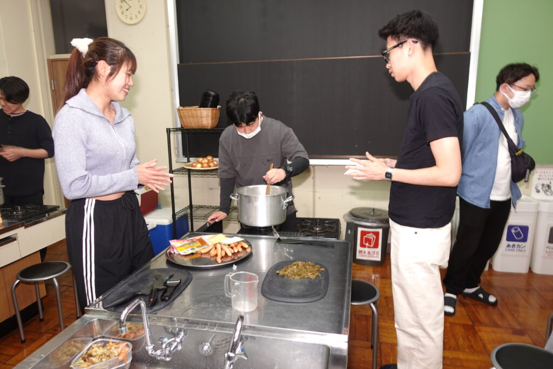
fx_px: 369
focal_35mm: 24
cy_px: 184
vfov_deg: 53.1
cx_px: 276
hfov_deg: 73.7
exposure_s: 1/30
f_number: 1.8
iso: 80
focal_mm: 9.4
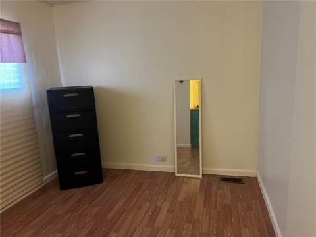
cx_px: 158
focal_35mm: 26
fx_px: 237
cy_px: 118
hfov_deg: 67.3
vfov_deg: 53.1
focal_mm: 5.1
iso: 500
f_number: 1.6
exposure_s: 1/30
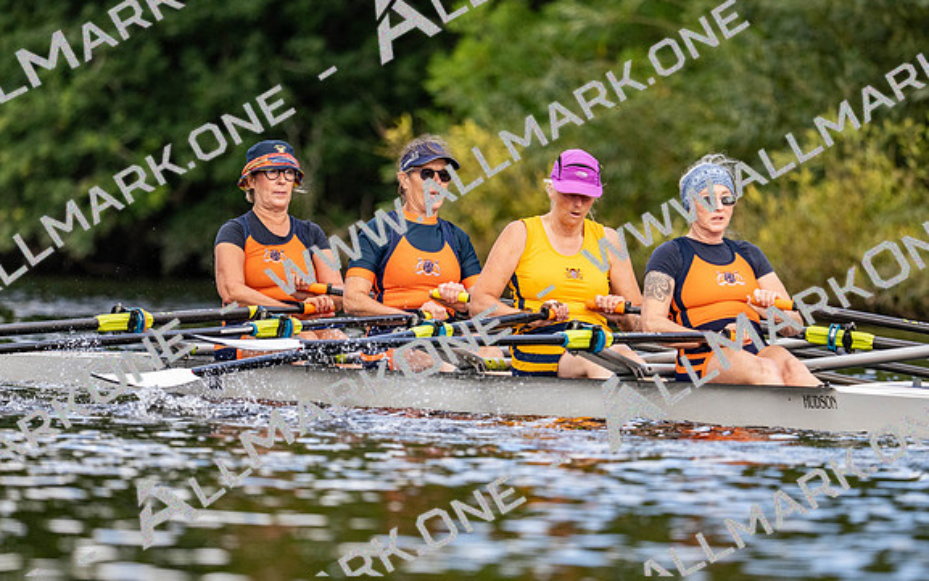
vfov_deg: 2.1
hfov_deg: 3.4
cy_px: 300
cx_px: 464
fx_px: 15575
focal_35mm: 615
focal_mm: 400
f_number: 4.5
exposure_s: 1/2000
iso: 720
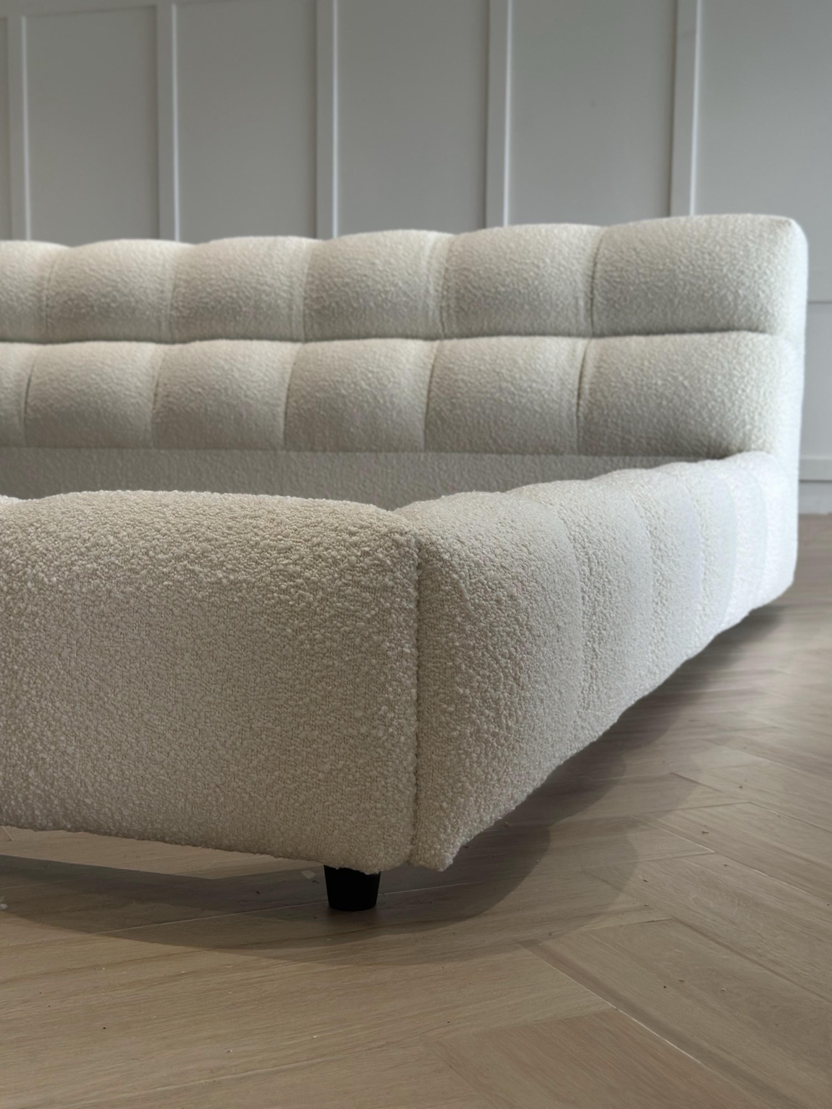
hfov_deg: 30.3
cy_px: 554
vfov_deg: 39.7
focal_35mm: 48
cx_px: 416
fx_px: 1538
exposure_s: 1/339
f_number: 1.78
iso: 80
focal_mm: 6.86
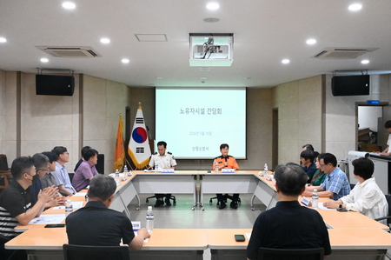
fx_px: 391
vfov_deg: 36.8
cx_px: 196
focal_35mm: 36
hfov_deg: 53.2
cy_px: 130
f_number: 8
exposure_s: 1/800
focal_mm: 36
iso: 32000
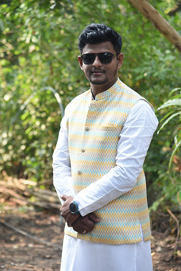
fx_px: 904
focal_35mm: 120
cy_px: 136
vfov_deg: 17.1
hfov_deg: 11.4
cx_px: 90
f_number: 4.5
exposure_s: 1/160
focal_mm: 120
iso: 400
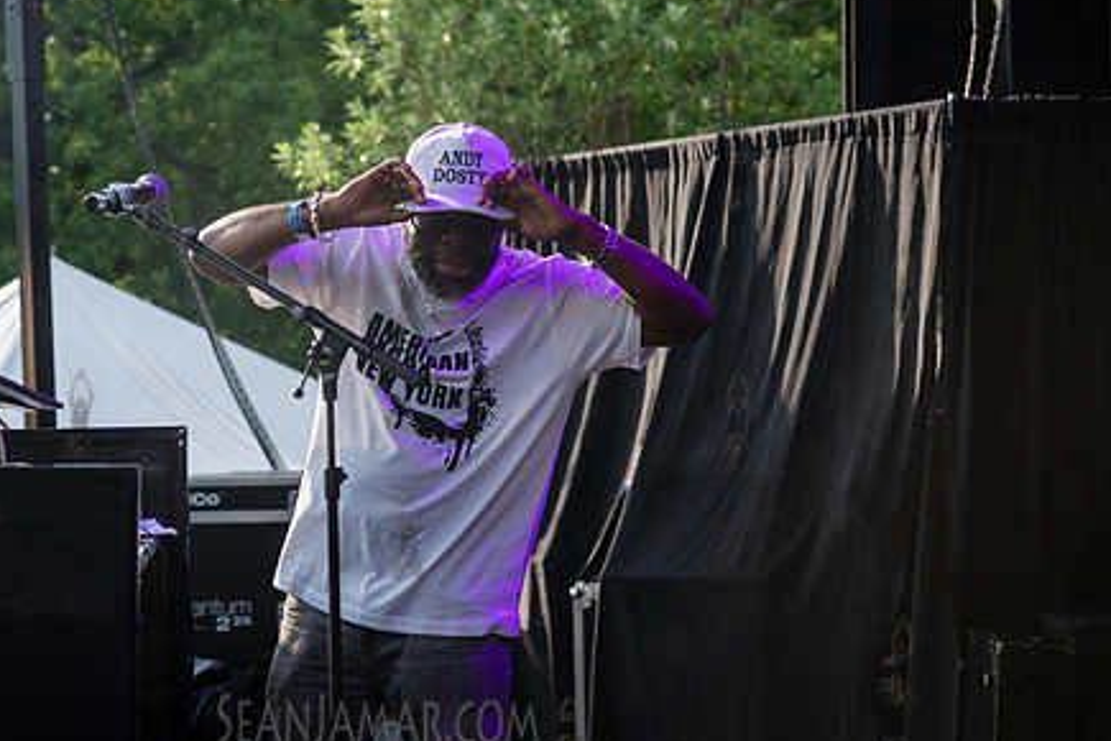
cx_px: 406
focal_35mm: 76
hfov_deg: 26.6
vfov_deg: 17.9
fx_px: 2345
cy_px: 289
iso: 500
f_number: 3.5
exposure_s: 1/1600
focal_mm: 57
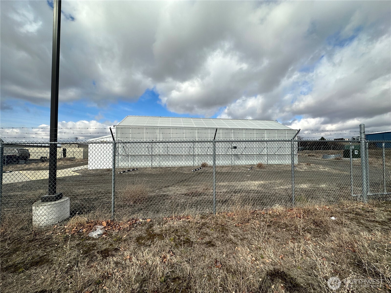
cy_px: 146
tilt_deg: +2.3
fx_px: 158
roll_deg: -0.3
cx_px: 196
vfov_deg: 85.7
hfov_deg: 102.1
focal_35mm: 14
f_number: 2.2
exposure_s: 1/2817
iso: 50
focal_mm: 2.22
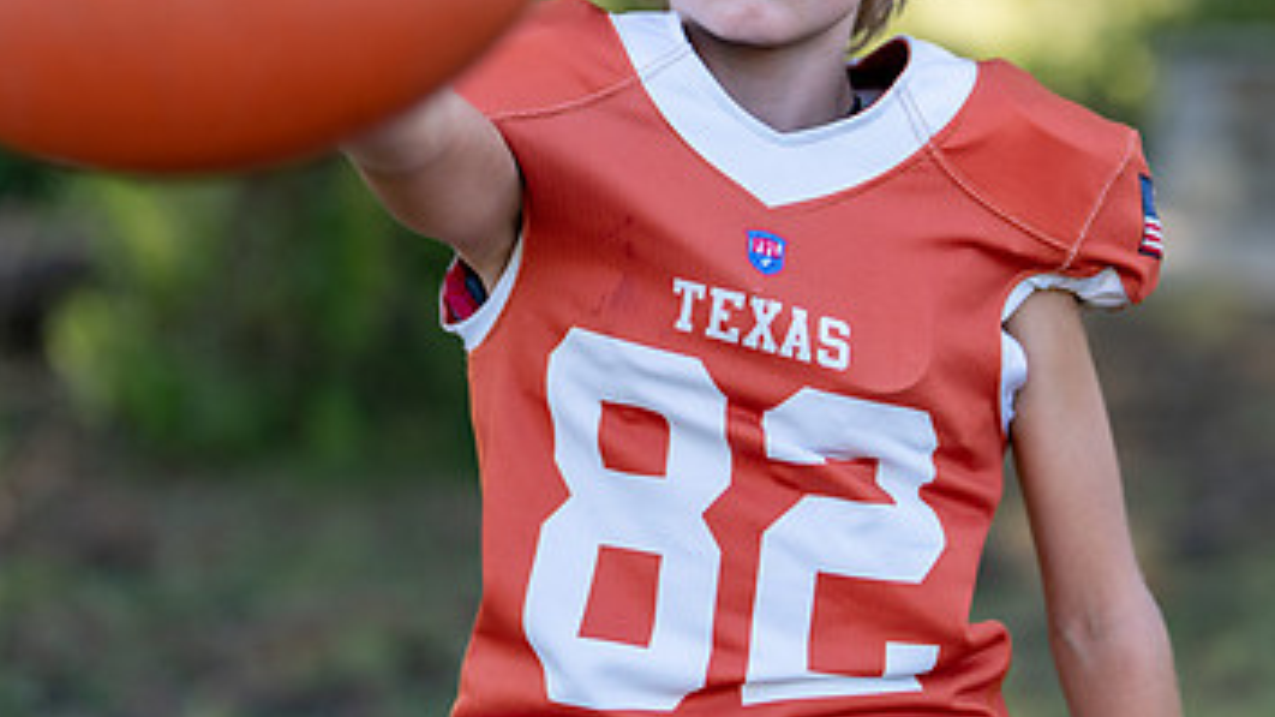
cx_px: 807
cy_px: 205
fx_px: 3110
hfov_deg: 23.1
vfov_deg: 13.1
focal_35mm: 92
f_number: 1.2
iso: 100
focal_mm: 50
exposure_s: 1/1250
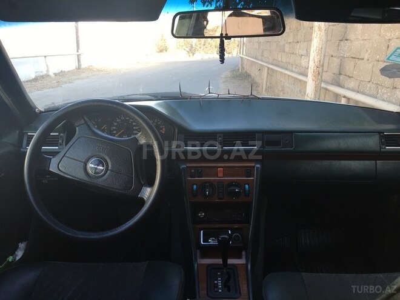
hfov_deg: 61.7
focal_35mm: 29
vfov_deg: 48.2
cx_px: 200
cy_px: 150
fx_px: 335
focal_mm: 4.15
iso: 32
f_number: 2.2
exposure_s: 1/100
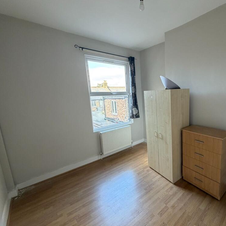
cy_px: 115
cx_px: 153
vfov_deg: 84.0
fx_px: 126
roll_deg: +2.1
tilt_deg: -8.7
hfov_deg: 80.8
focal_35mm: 17
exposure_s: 1/105
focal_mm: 2.22
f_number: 2.2
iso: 320
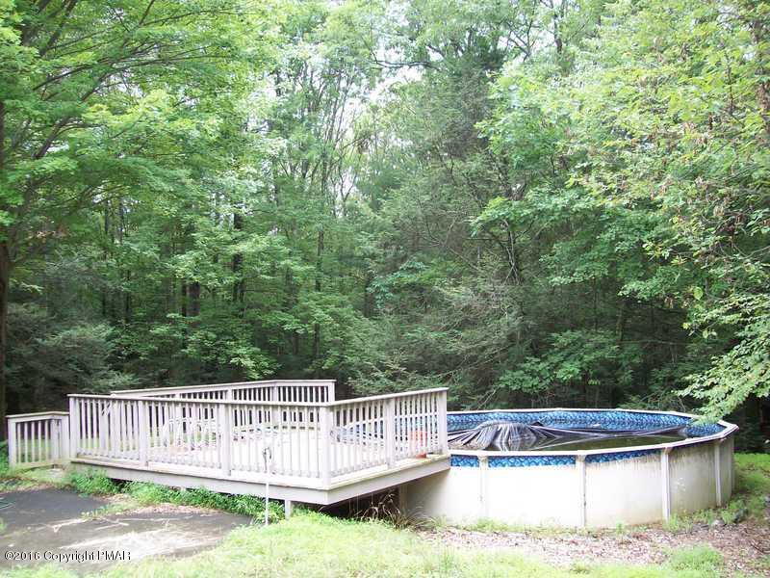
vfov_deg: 39.7
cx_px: 385
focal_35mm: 36
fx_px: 801
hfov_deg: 51.4
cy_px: 289
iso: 80
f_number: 2.7
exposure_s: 1/80.1
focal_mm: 6
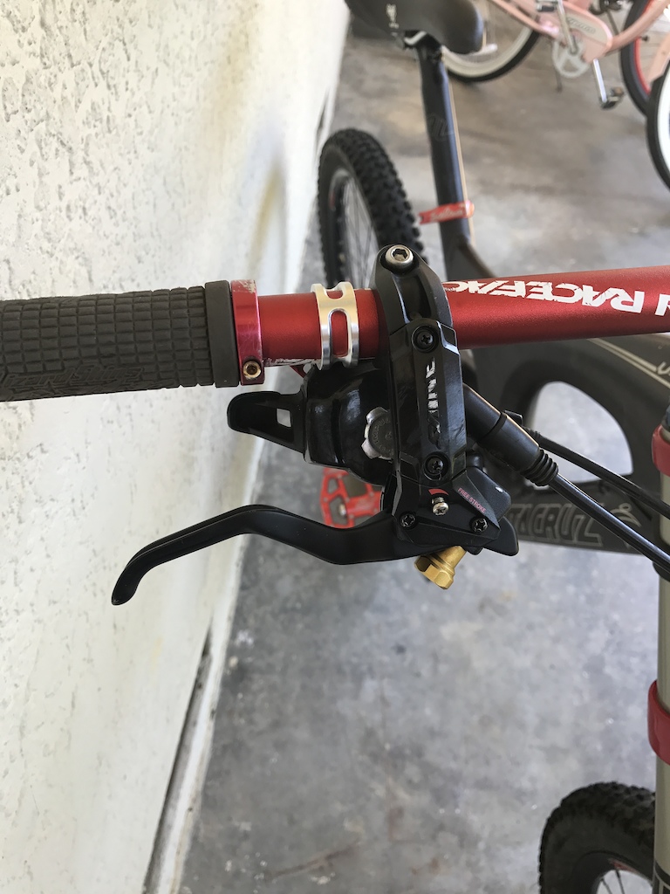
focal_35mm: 28
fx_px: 723
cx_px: 335
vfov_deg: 63.4
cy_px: 447
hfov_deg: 49.7
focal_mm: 3.99
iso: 20
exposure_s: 1/129
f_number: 1.8
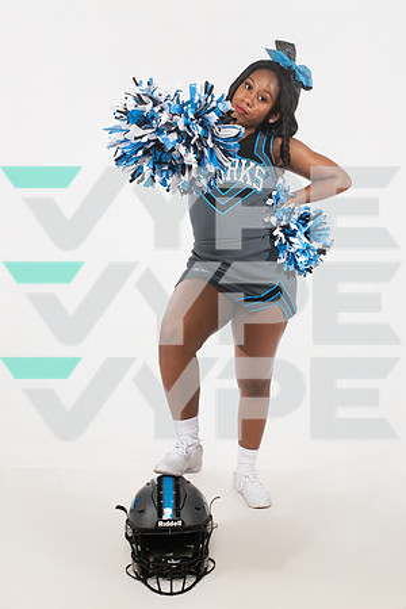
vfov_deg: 46.4
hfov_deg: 31.9
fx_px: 710
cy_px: 304
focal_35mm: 42
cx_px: 203
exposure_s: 1/320
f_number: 7.1
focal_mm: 42
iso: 500
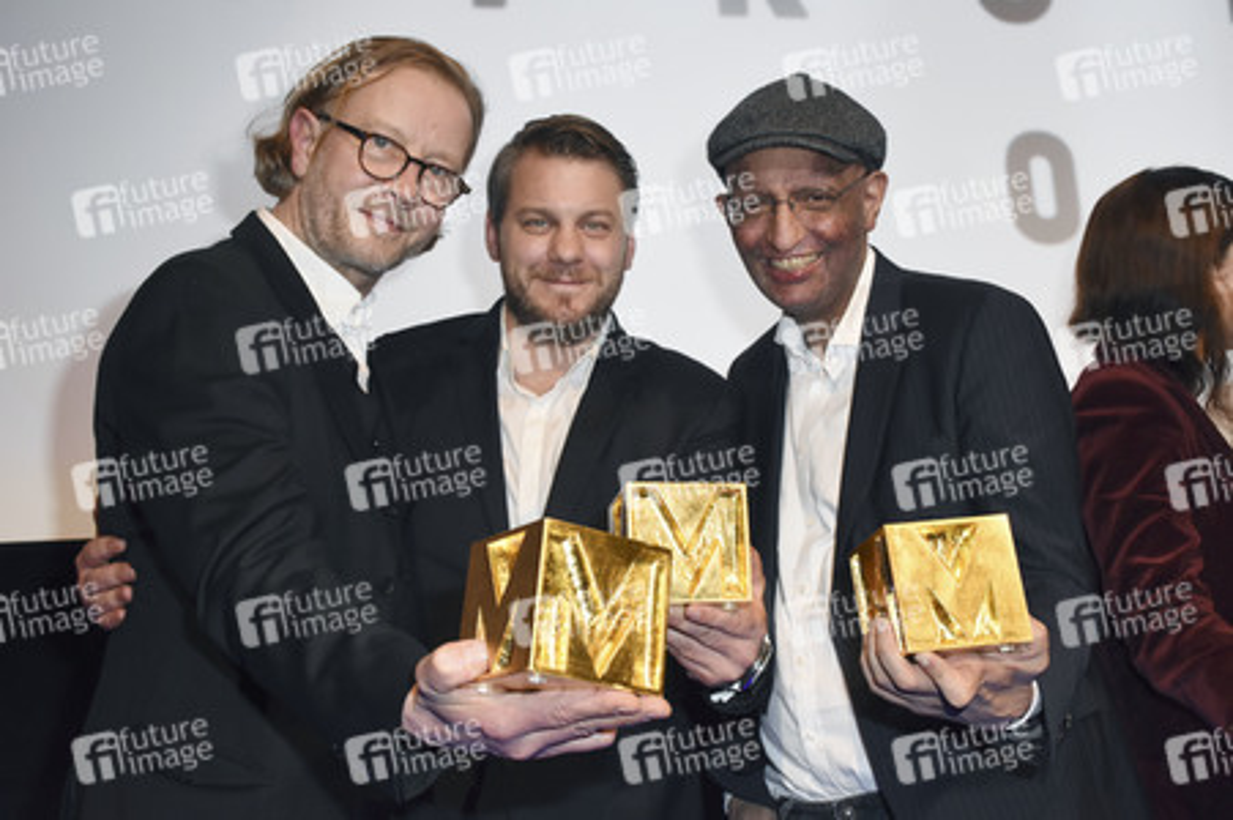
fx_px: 1643
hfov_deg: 41.1
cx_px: 616
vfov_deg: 28.0
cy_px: 410
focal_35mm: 48
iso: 1600
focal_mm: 32
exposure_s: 1/80
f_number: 6.3
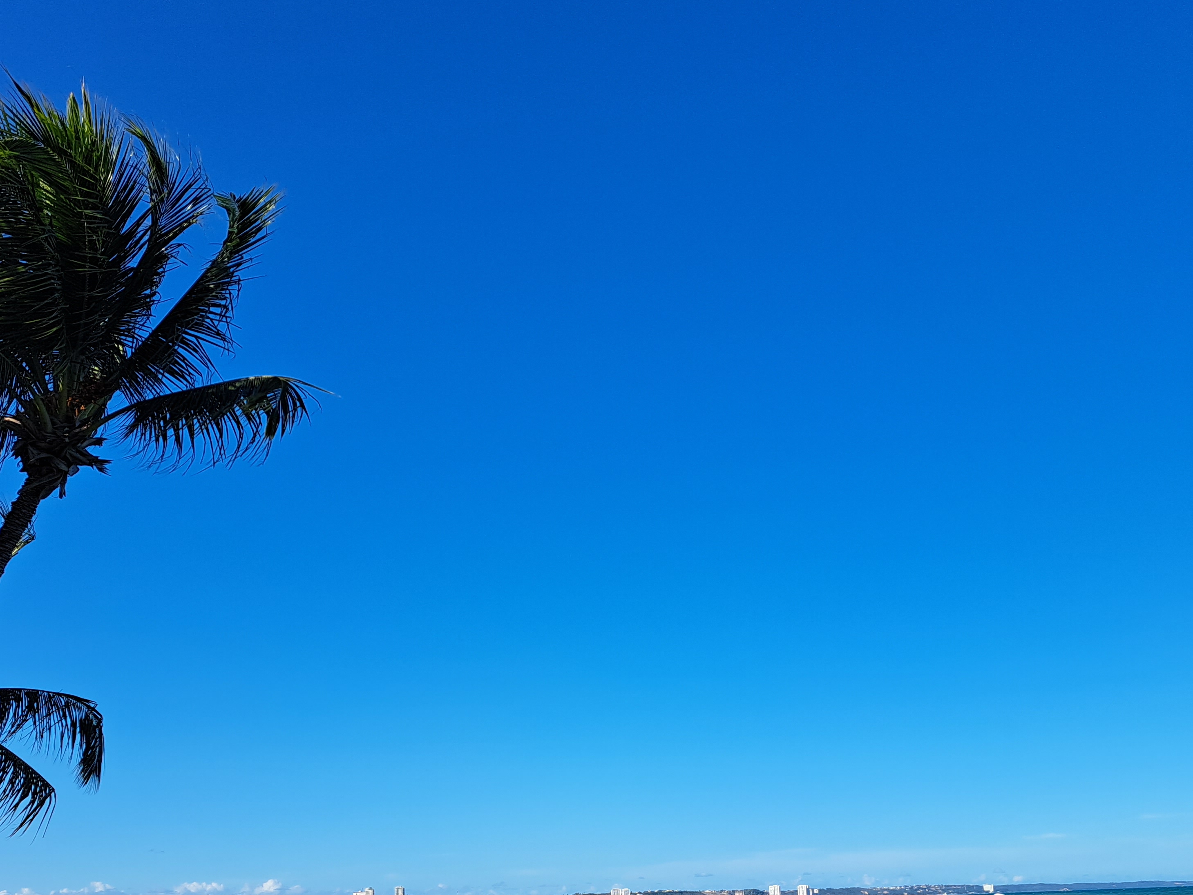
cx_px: 599
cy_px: 673
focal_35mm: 38
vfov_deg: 36.8
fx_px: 1310
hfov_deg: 49.0
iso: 50
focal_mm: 5.23
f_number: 1.8
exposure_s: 1/1328
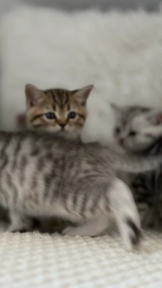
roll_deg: -2.8
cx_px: 34
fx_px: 481
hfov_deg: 19.0
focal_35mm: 63
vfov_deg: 33.3
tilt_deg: +2.9
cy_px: 145
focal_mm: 6.76
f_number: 1.78
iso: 200
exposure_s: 1/60
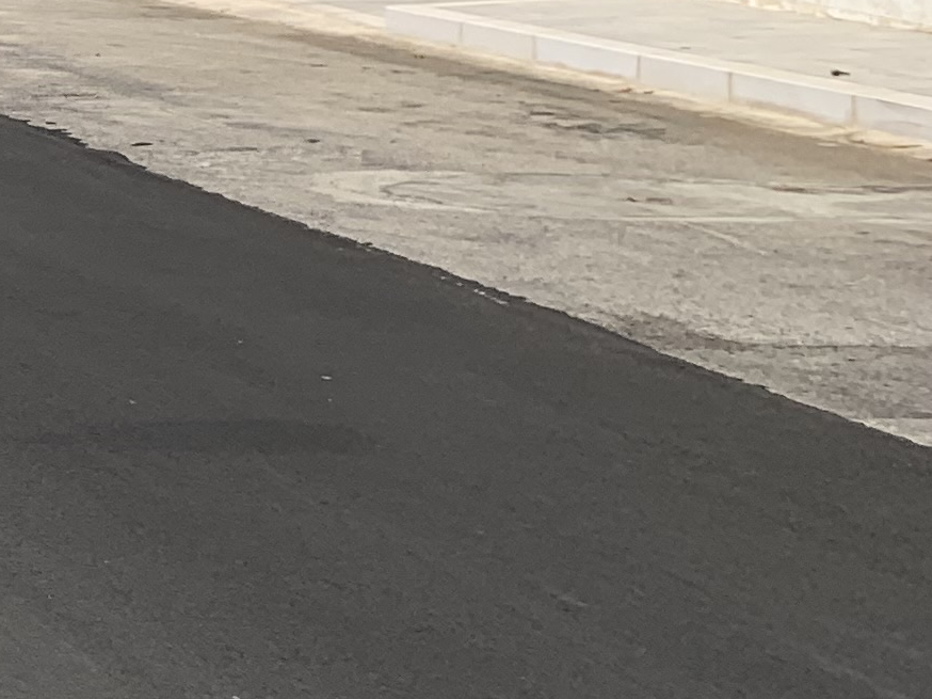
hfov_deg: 13.2
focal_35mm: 120
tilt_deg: -5.4
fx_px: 3230
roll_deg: -0.5
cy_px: 33
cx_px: -1156
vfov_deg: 12.2
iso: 25
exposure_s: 1/3521
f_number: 1.8
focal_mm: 4.25
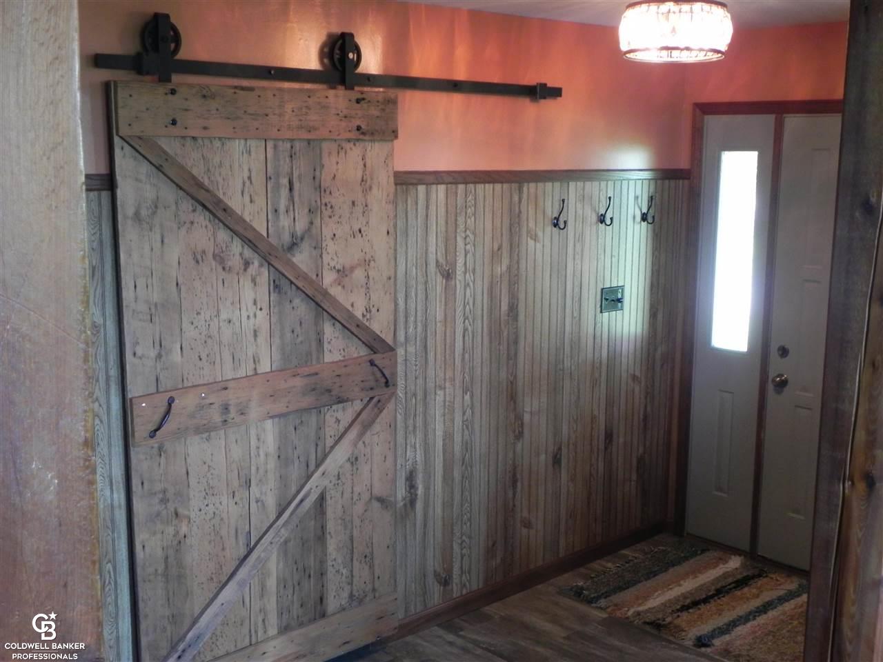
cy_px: 331
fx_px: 1046
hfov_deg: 45.8
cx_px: 442
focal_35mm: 41
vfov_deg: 35.1
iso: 400
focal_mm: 7.3
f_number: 3.2
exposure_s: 1/15.3
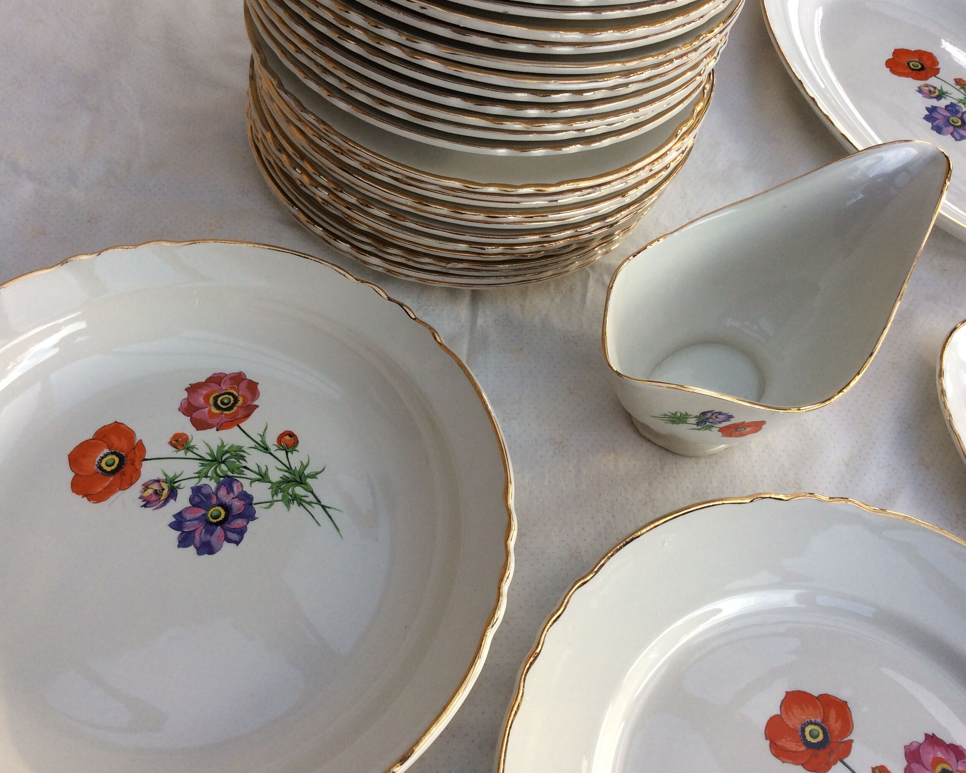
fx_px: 1001
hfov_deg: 51.5
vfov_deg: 42.2
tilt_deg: -57.4
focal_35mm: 35
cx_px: 481
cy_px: 384
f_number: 2.4
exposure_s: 1/100
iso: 40
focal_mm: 3.3
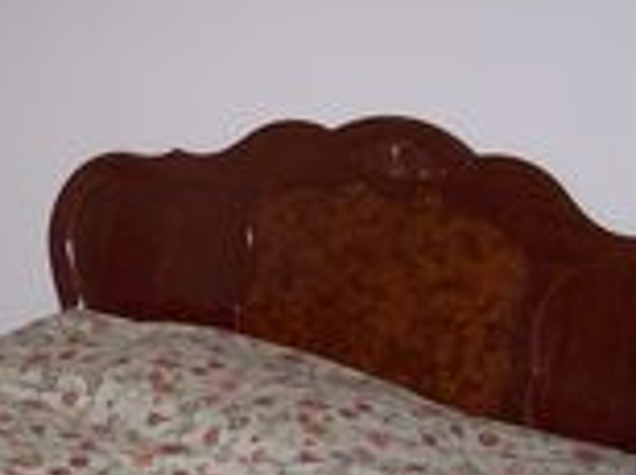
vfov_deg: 16.2
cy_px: 310
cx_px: 54
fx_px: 1669
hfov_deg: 21.1
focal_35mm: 91
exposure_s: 1/60
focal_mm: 6.3
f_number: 2.8
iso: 140
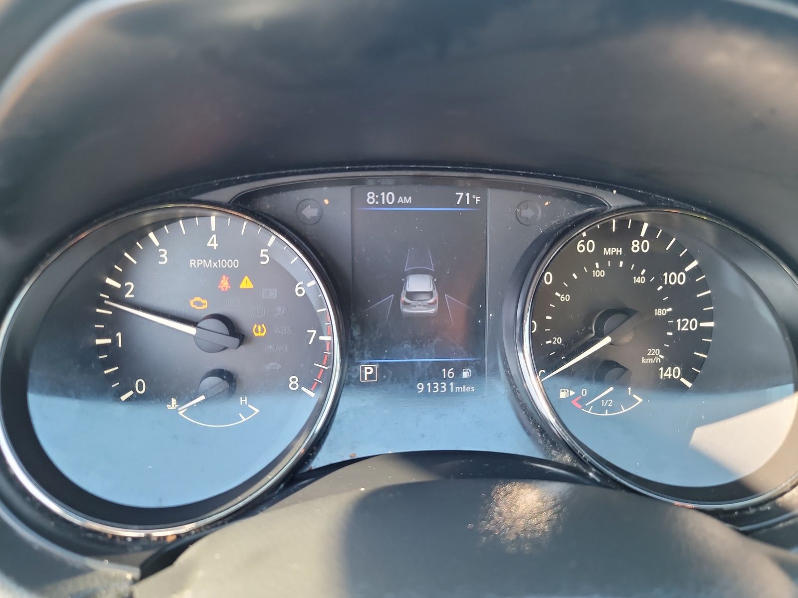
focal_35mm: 24
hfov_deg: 71.6
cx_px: 399
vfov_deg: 56.8
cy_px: 299
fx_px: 553
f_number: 1.8
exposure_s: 1/59
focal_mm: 6.7
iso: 354
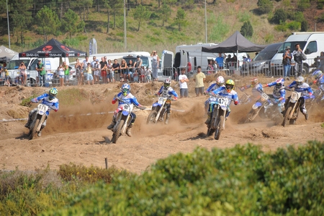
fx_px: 1888
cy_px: 108
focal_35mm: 210
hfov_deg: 9.8
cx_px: 162
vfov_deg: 6.5
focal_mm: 140
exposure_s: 1/800
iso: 320
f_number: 6.3
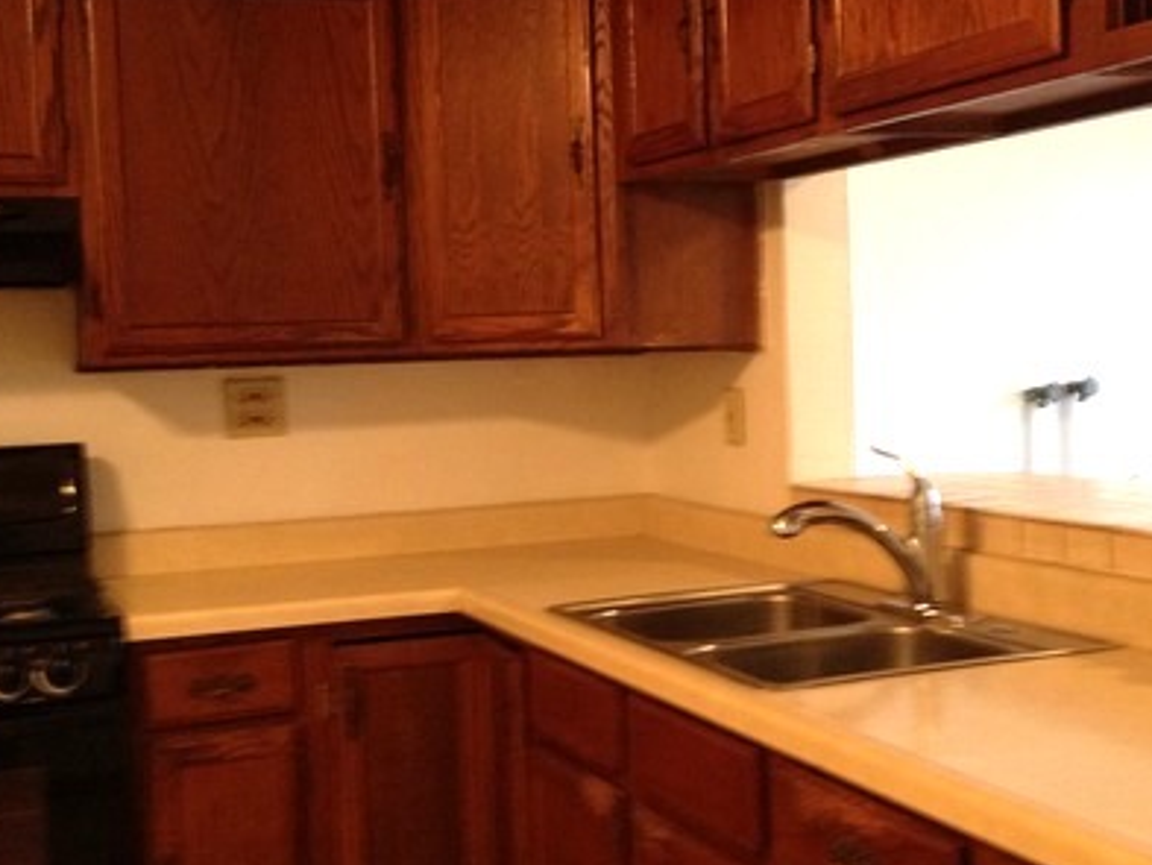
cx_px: 706
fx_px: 1898
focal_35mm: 57
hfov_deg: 33.6
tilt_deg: -5.1
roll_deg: +0.7
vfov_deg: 25.7
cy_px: 408
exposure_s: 1/20
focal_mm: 4.28
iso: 200
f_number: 2.4
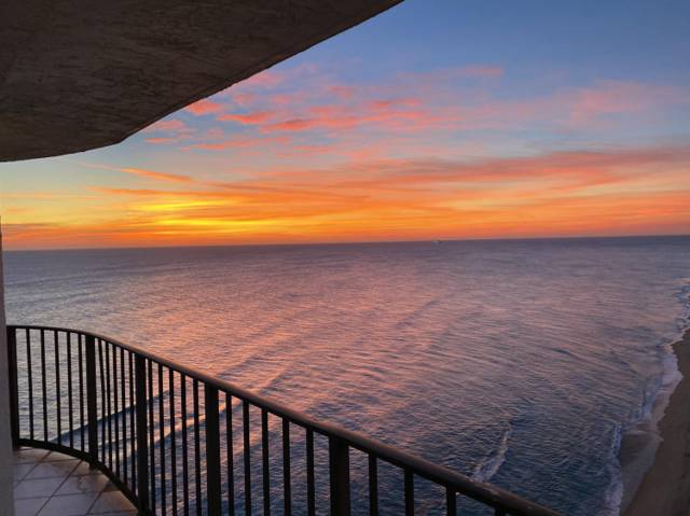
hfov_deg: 67.3
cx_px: 345
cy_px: 258
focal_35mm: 26
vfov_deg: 53.0
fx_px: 518
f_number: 1.8
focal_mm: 4.25
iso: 125
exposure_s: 1/81
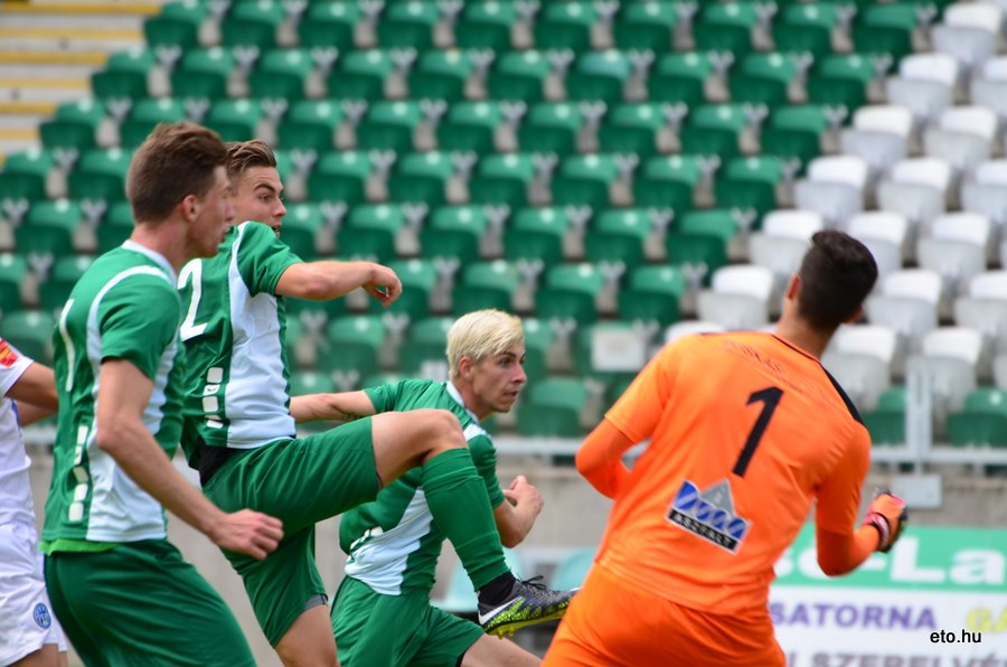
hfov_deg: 4.6
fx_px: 12561
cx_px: 504
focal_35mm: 450
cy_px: 334
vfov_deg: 3.0
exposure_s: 1/320
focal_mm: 300
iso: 160
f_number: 5.6
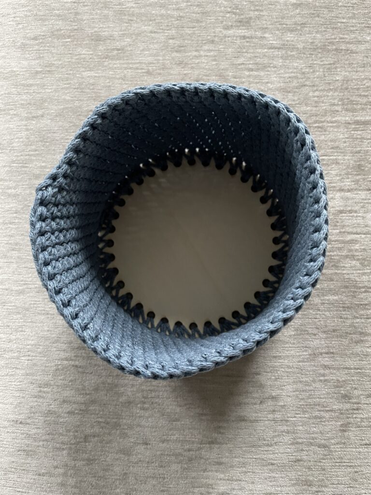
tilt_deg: -84.0
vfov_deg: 67.3
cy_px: 248
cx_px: 186
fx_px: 372
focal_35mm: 26
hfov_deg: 53.1
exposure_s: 1/30
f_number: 1.6
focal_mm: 4.2
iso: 640
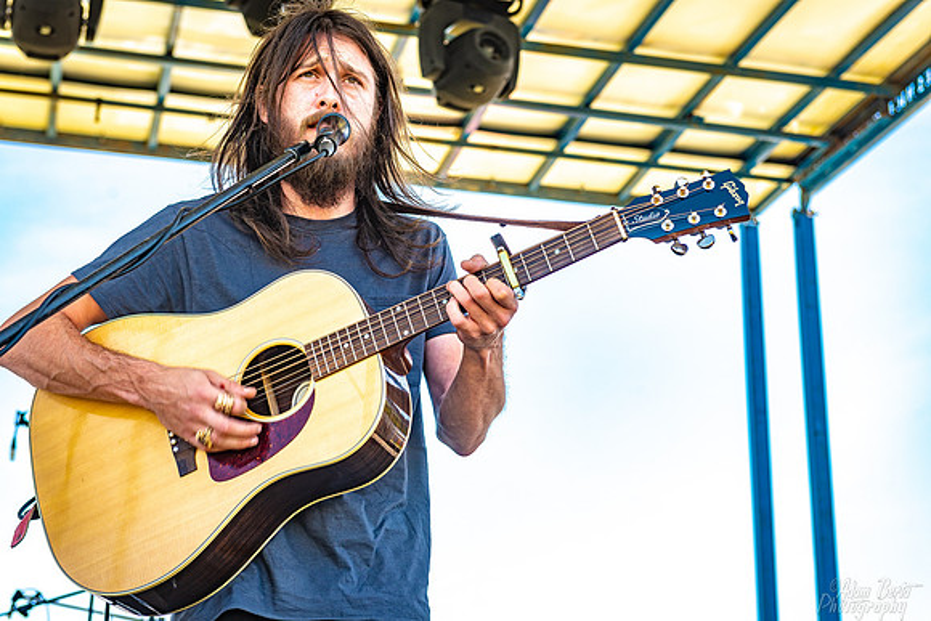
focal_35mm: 70
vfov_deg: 19.5
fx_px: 1811
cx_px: 466
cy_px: 310
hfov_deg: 28.8
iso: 200
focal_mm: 70
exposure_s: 1/200
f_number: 5.6
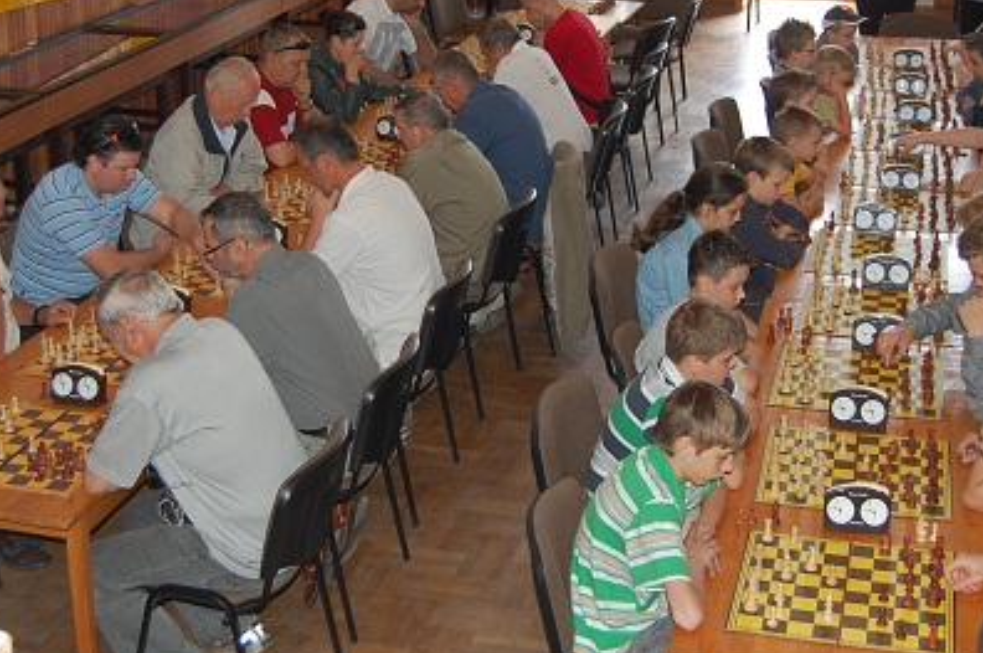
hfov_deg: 33.4
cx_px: 479
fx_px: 1636
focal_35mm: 60
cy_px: 196
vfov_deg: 22.4
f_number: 4.2
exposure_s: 1/60
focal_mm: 26
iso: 400
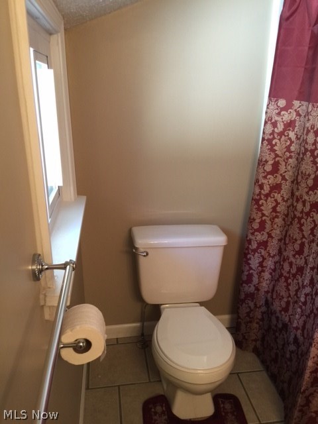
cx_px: 159
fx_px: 355
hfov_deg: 48.2
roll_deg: -0.4
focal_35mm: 29
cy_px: 212
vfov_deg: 61.7
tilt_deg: -18.1
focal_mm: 4.15
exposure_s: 1/15
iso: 50
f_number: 2.2
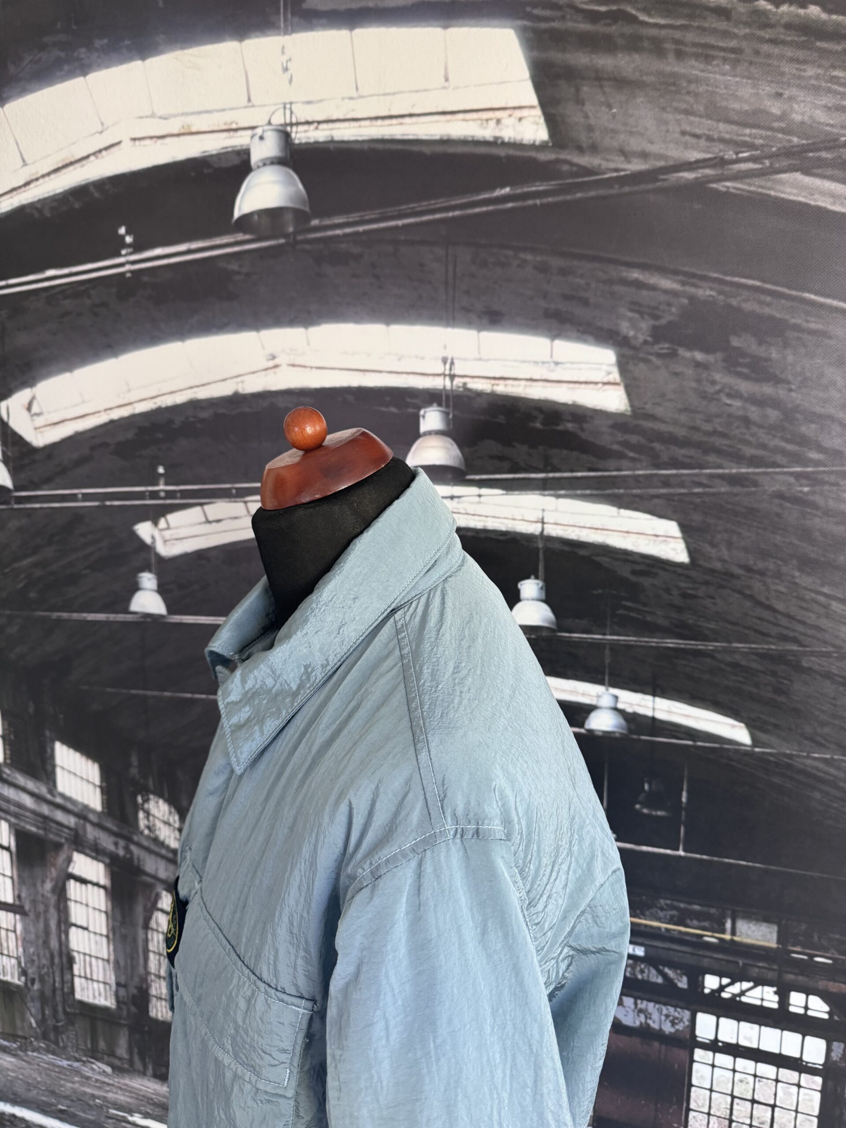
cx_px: 423
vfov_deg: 71.6
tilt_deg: -10.9
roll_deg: +0.6
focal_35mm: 24
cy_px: 564
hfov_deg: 56.8
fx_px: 782
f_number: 1.78
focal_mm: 6.76
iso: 200
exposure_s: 1/99
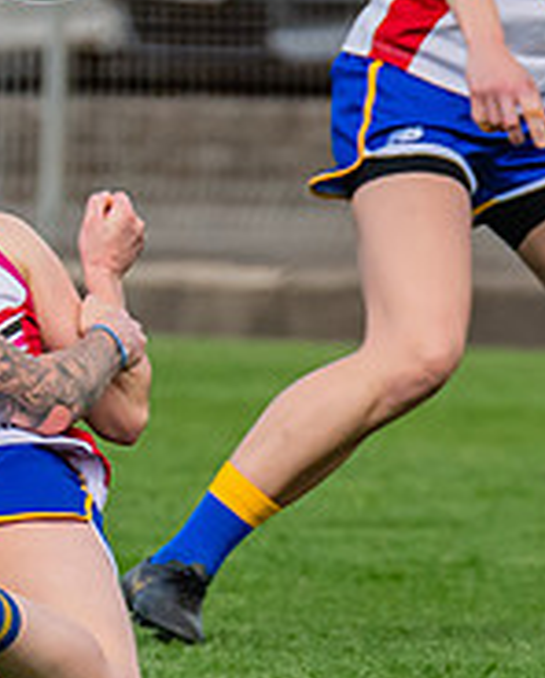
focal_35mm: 1751
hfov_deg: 0.9
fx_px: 35188
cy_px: 215
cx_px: -147
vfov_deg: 1.1
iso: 800
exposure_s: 1/1600
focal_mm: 310
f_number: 6.3
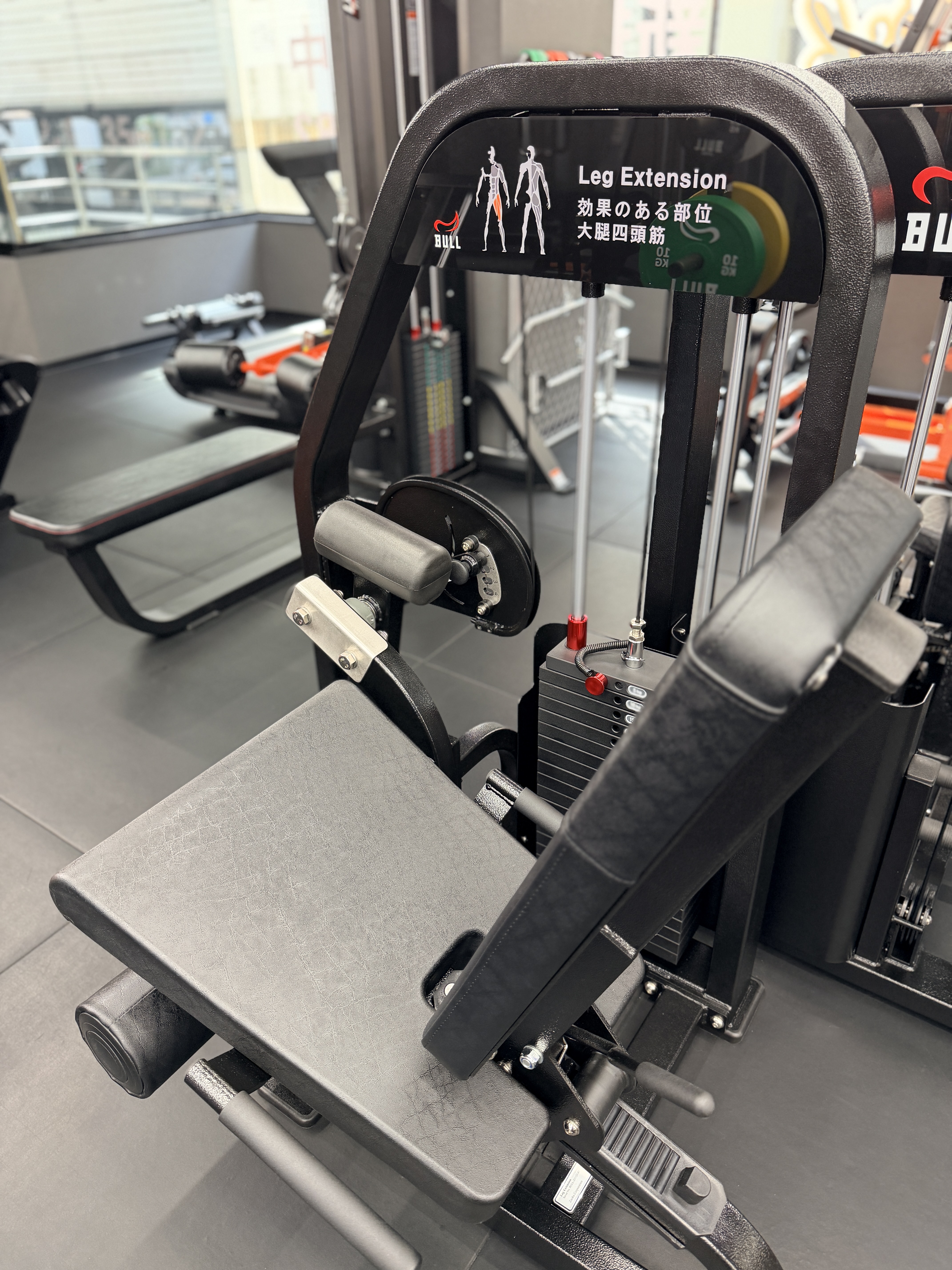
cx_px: 476
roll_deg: +1.4
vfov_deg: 71.6
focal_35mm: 24
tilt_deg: -30.2
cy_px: 635
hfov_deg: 56.8
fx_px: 880
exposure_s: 1/50
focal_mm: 6.76
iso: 160
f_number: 1.78
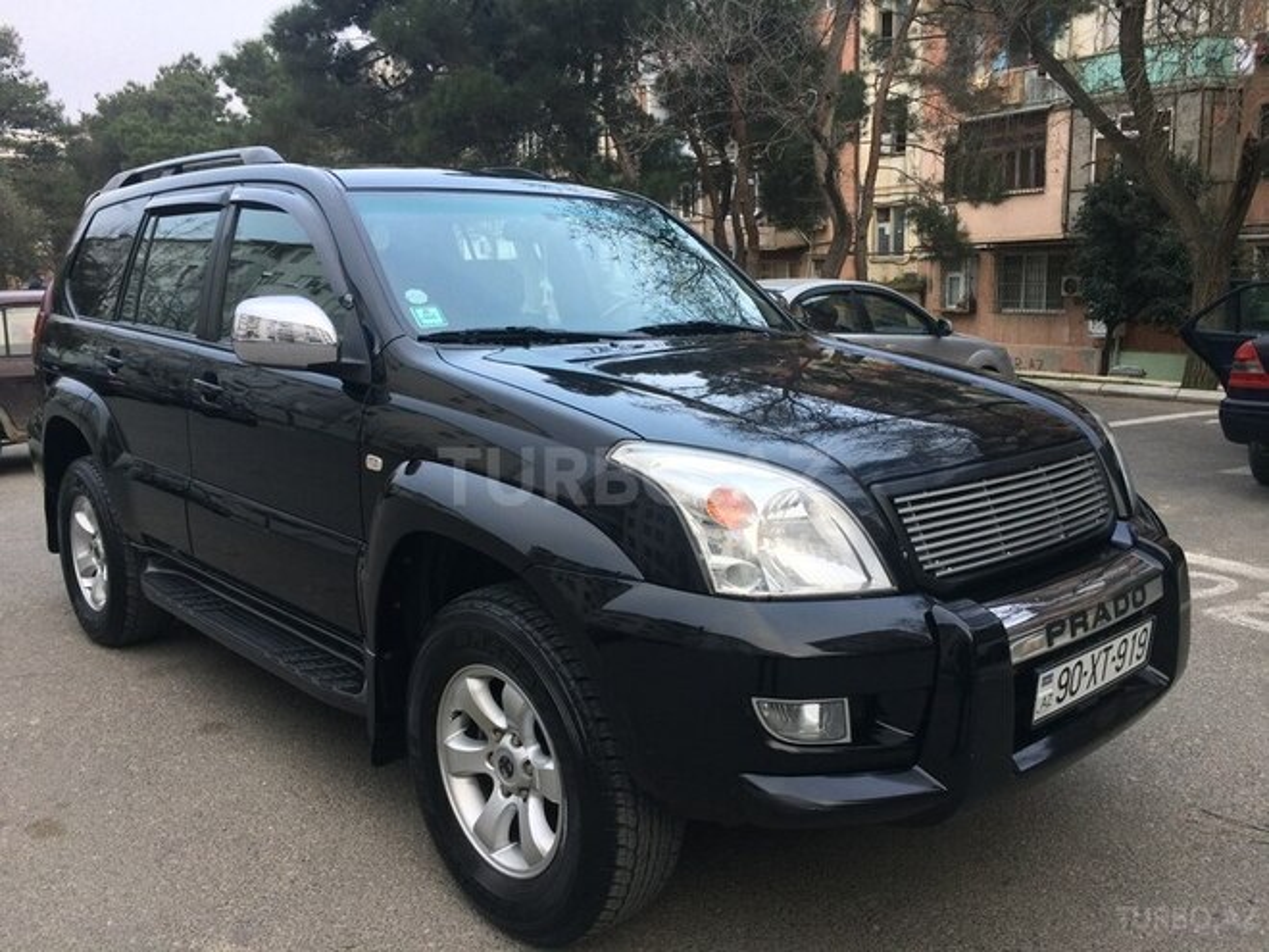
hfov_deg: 61.7
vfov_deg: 48.2
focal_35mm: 29
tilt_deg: -11.7
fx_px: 1063
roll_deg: +3.1
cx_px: 634
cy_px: 476
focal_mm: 4.15
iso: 64
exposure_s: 1/100
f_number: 2.2
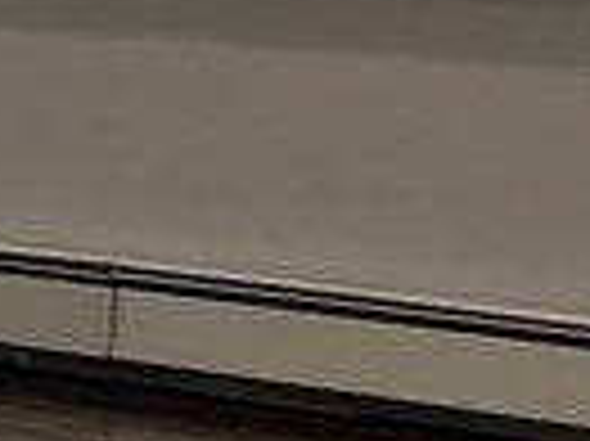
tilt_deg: -1.8
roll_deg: -0.9
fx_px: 3474
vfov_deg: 7.2
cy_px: -216
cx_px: -937
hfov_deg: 8.6
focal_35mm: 204
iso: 100
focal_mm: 5.1
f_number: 1.6
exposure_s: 1/120
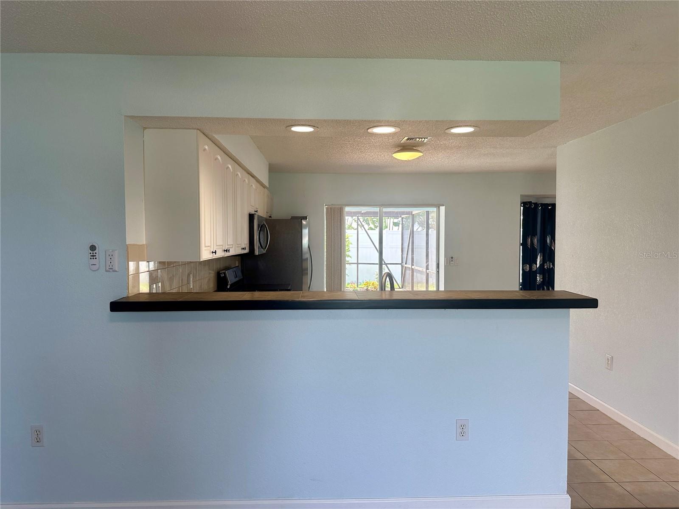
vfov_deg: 56.8
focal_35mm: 24
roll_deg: -0.7
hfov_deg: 71.6
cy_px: 254
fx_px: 471
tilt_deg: -1.2
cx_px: 340
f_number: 1.78
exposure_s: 1/166
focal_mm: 6.86
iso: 100
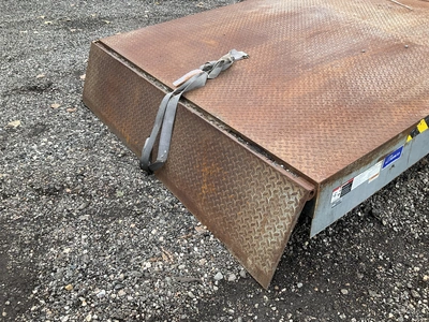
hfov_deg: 61.7
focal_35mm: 29
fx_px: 359
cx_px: 214
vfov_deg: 48.2
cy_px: 161
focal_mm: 3
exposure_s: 1/265
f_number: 1.8
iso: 25
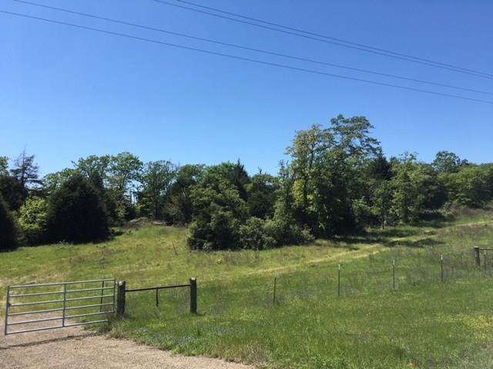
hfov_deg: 61.7
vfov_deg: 48.2
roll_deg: +0.3
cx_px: 246
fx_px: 413
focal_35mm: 29
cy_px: 184
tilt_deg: +6.5
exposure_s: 1/1183
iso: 25
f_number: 2.2
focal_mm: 4.15
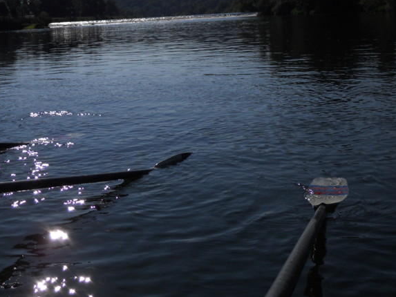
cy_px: 34
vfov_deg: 28.1
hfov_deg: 37.8
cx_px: 138
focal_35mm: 50
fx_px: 572
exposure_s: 1/1500
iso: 80
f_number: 5.4
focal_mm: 5
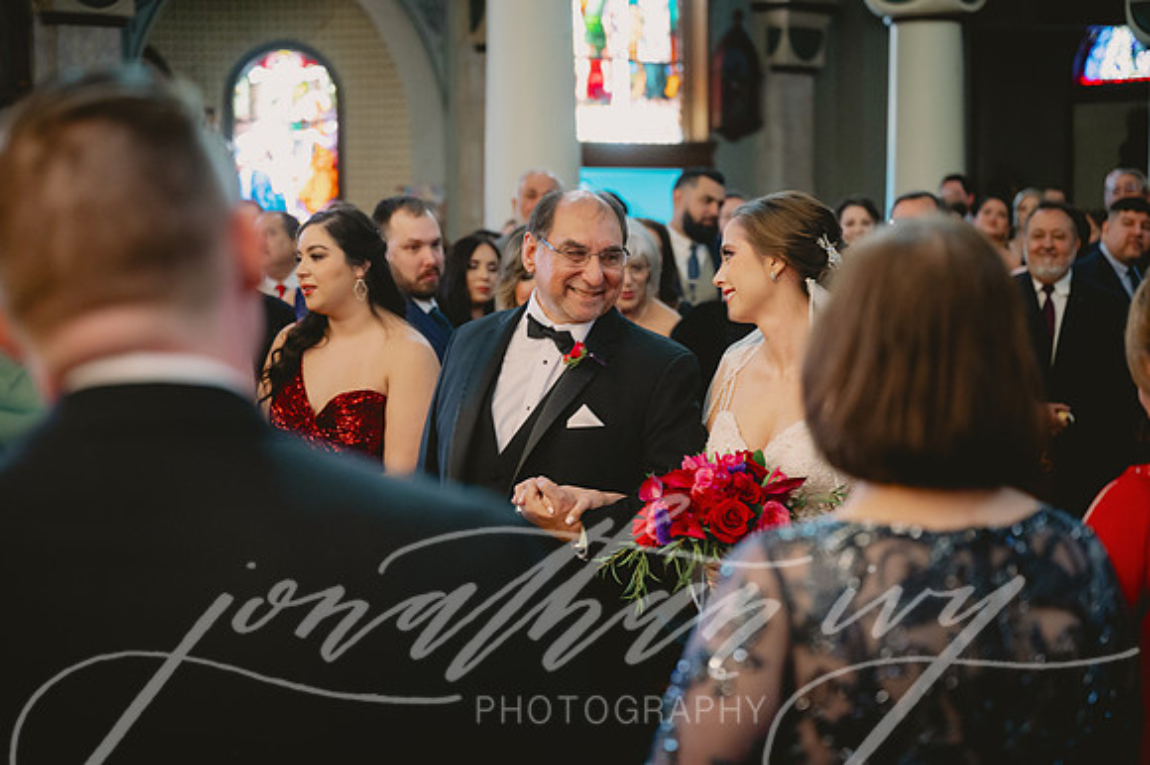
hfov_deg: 31.0
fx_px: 2075
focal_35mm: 65
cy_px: 382
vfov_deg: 20.9
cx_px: 575
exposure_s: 1/250
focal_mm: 65
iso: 2000
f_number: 2.8
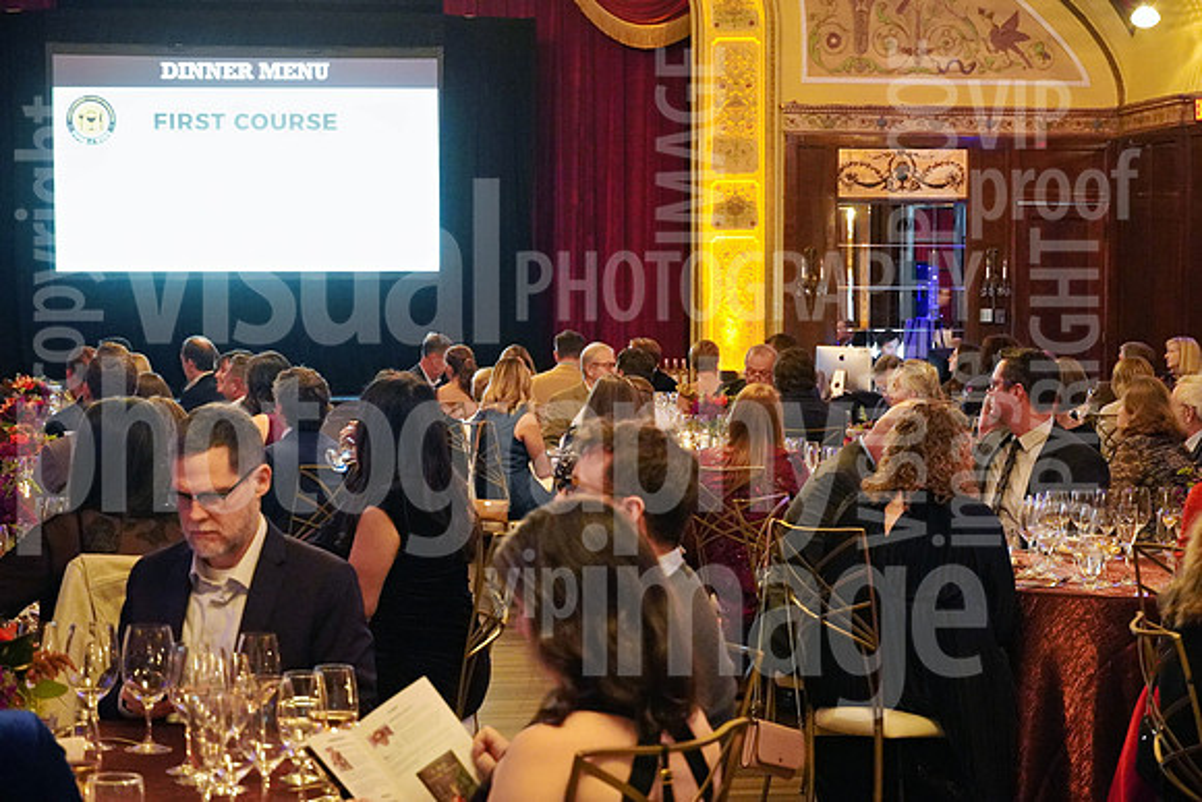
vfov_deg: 16.0
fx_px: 2855
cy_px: 401
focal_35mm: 86
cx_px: 601
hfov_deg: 23.8
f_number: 5.6
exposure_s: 1/15
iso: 6400
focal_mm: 57
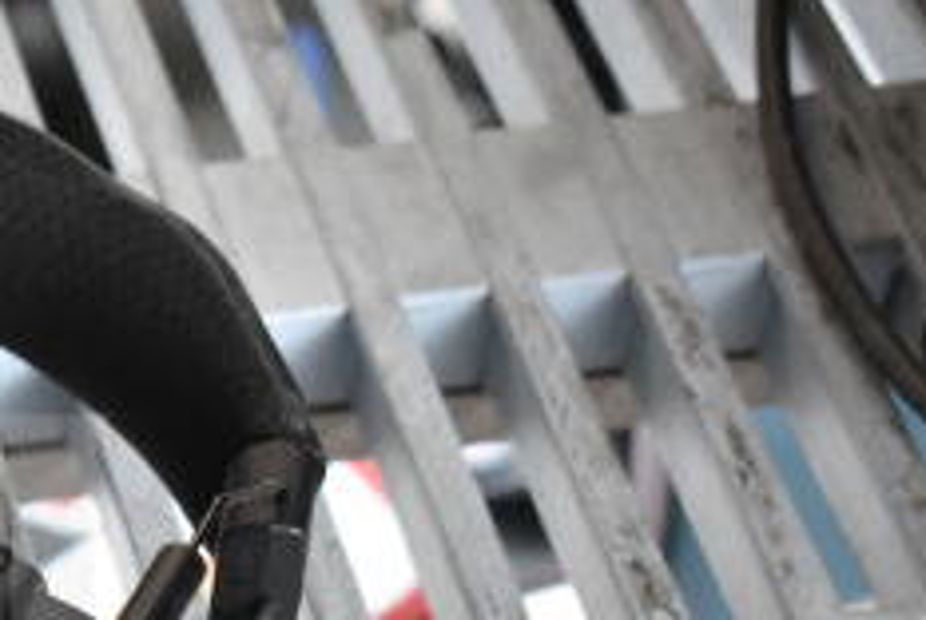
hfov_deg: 13.3
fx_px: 3837
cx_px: -250
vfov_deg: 9.1
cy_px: 729
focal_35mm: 149
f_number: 4.8
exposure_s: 1/80
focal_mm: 38
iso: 1600
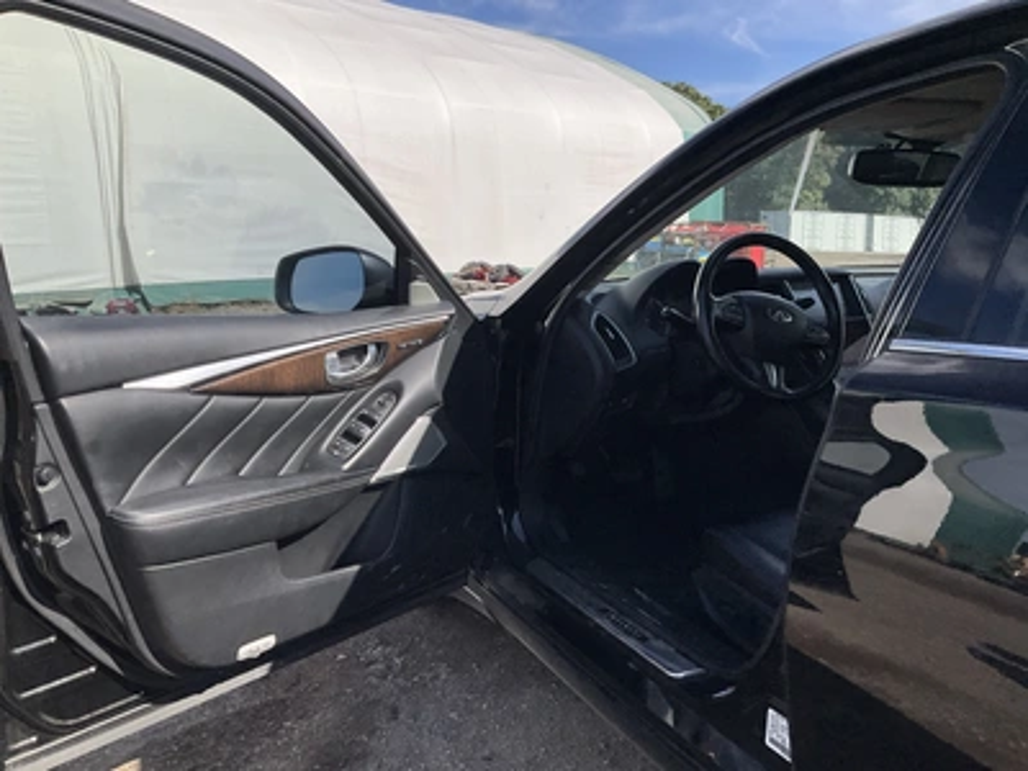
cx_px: 514
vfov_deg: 48.2
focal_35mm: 29
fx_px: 861
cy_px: 386
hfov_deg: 61.7
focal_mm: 3
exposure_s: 1/1786
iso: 25
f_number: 1.8
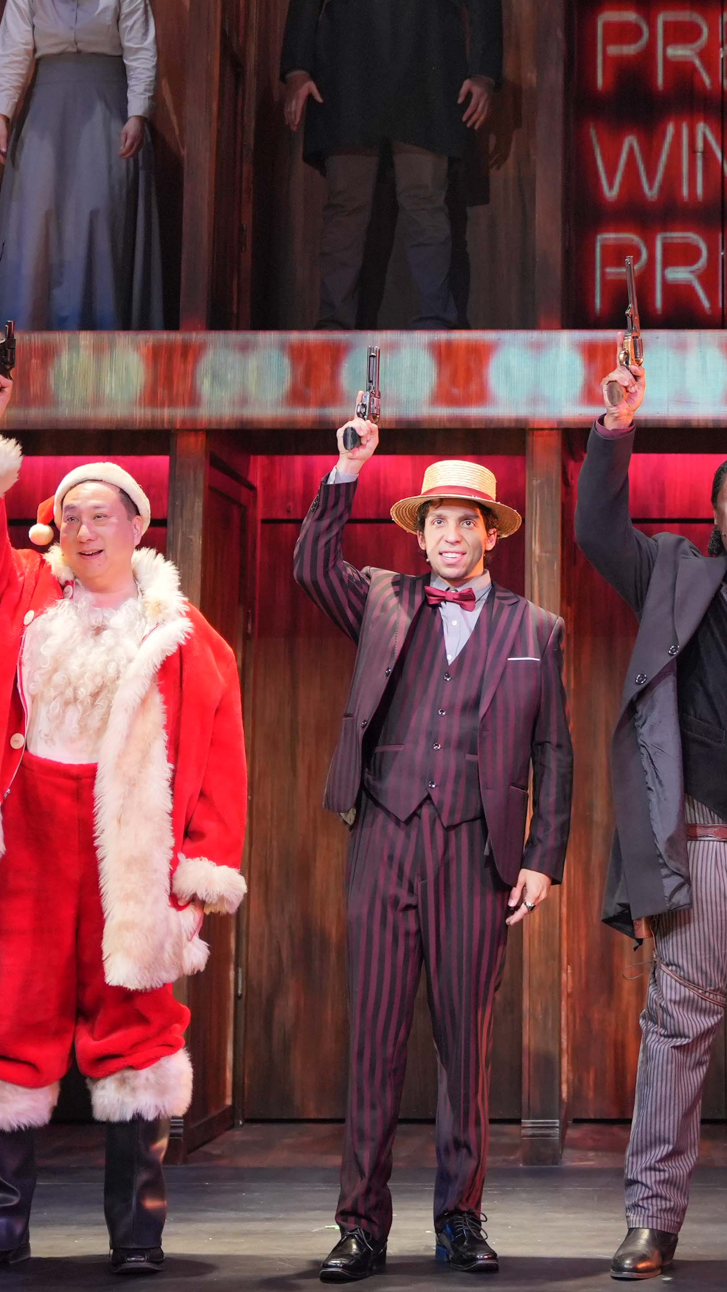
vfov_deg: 25.9
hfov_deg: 14.8
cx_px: 653
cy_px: 315
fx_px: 2776
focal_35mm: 81
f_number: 2.8
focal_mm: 32
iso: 1250
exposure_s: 1/160
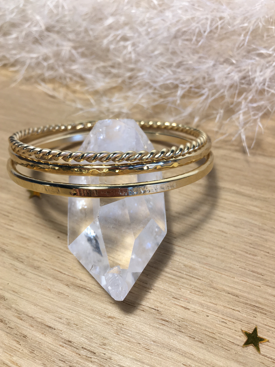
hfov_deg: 45.4
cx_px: 134
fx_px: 328
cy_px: 195
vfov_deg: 58.3
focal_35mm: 31
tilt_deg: -47.2
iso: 32
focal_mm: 4.15
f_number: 2.2
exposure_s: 1/50
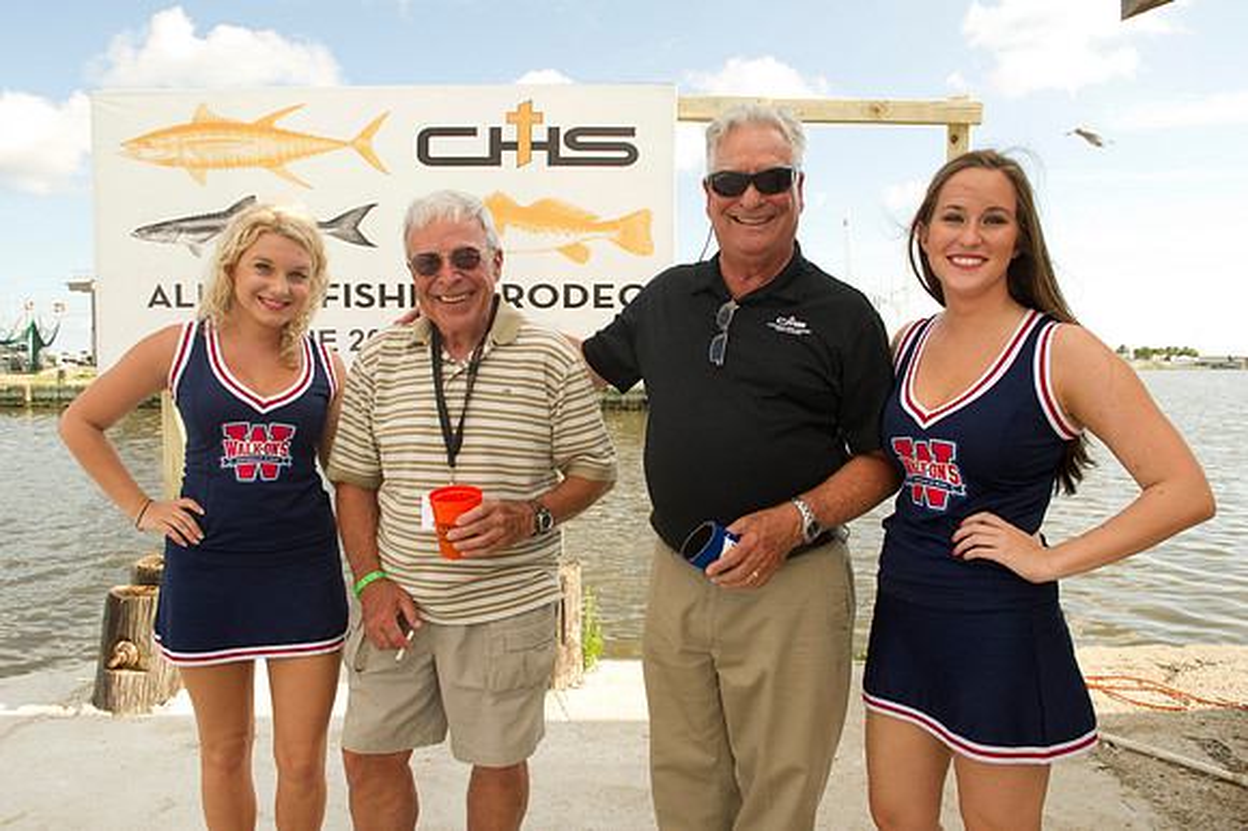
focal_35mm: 24
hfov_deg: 73.8
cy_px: 416
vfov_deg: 53.1
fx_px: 831
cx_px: 624
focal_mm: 24
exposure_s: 1/160
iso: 400
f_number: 10
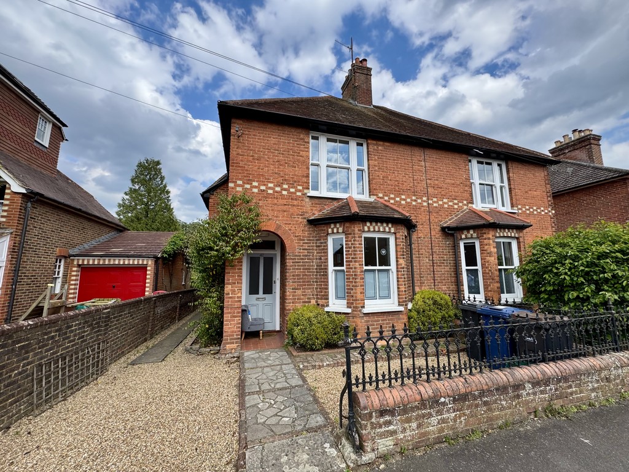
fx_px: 254
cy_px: 236
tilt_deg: +8.4
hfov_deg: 102.1
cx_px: 314
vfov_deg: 85.7
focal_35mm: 14
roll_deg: +0.5
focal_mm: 2.22
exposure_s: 1/944
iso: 50
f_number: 2.2
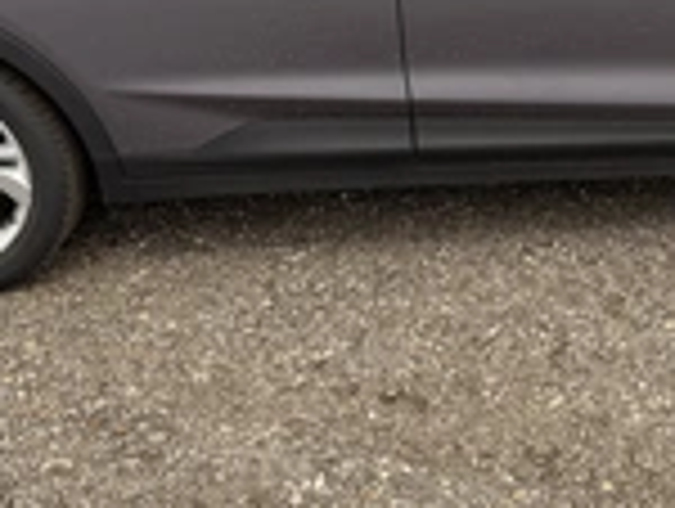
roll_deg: +6.1
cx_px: 522
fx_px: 1250
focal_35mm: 64
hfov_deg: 29.6
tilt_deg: -17.0
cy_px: 76
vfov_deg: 22.6
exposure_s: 1/1727
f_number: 1.78
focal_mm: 6.76
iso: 80
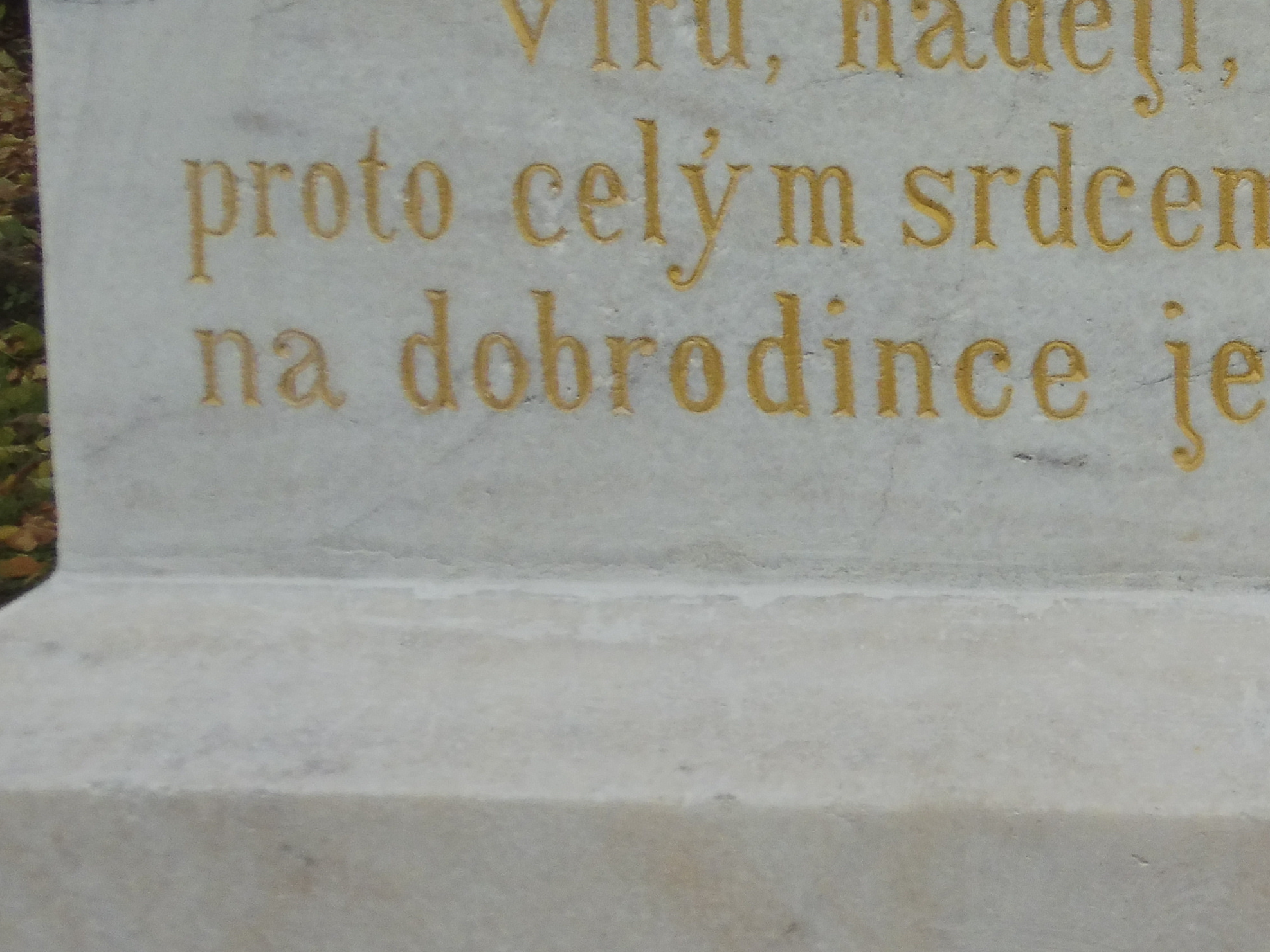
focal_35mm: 70
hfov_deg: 25.4
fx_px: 2568
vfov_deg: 20.4
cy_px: 21
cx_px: 1458
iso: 100
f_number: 4.5
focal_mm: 5.4
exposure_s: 1/125
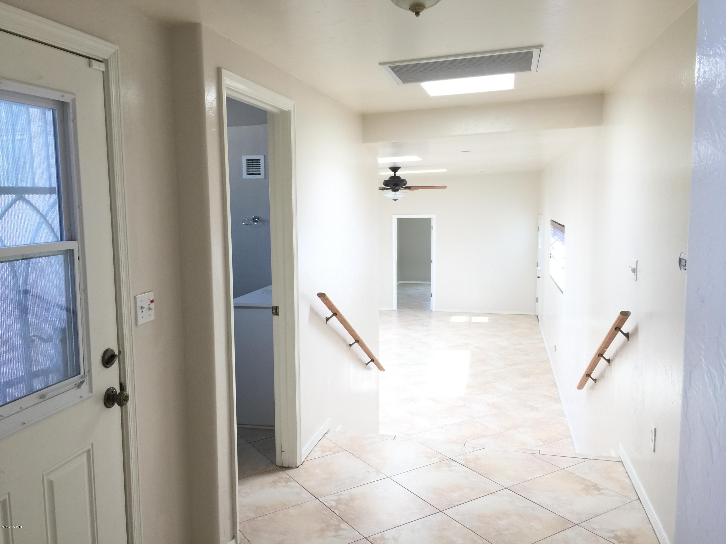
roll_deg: +0.1
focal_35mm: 29
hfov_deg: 61.7
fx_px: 608
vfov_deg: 48.2
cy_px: 272
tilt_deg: -6.5
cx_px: 363
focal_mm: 4.15
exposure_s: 1/40
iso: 32
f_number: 2.2
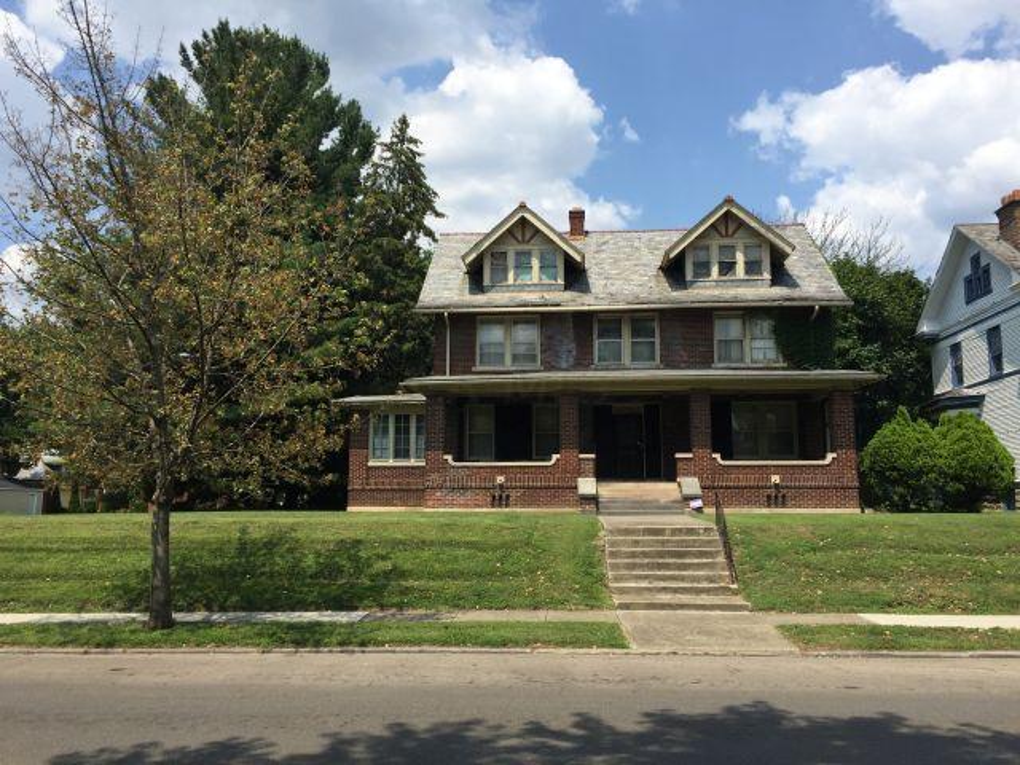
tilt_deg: +8.5
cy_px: 382
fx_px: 855
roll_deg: -2.1
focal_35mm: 29
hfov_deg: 61.7
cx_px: 510
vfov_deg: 48.2
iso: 32
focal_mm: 4.15
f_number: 2.2
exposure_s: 1/2083
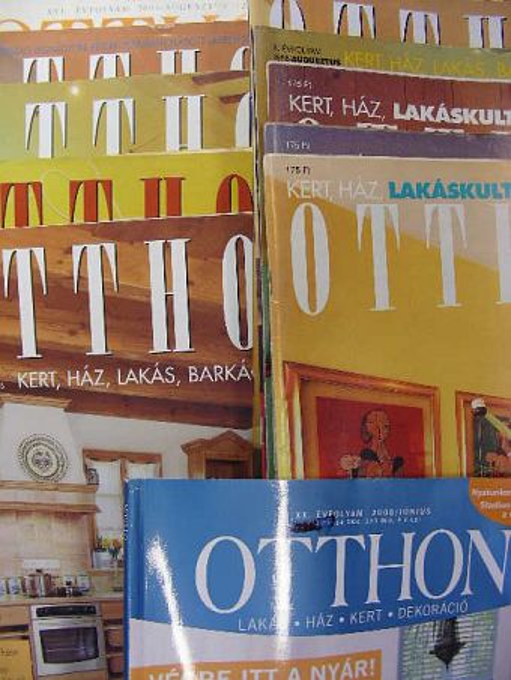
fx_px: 748
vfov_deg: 49.0
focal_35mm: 38
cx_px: 256
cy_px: 340
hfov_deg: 37.7
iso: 100
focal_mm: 6.3
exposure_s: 1/32.8
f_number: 3.5
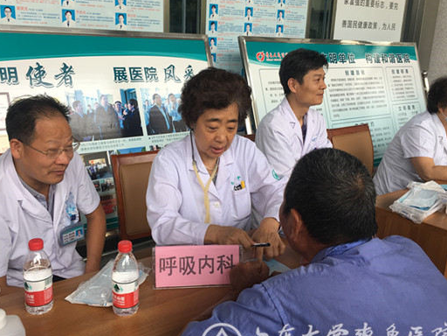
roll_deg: -1.1
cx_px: 201
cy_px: 172
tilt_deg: -14.9
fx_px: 439
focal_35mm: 34
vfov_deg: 41.8
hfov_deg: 53.9
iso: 40
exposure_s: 1/100
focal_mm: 4.15
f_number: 2.2
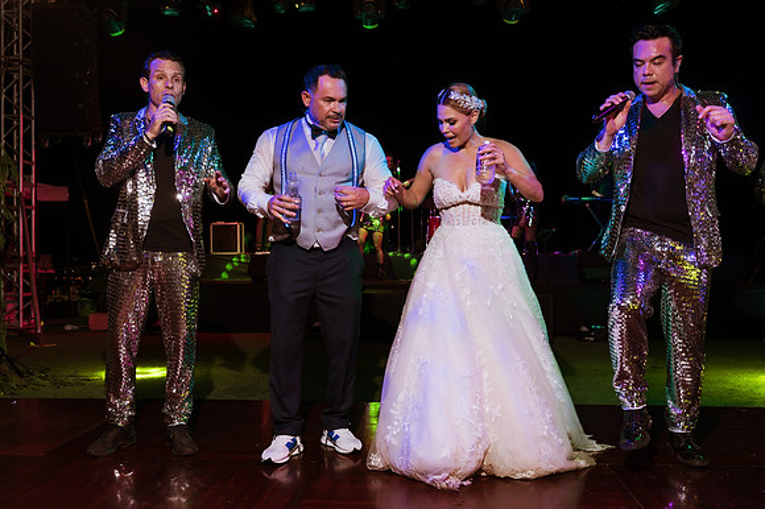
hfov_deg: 54.5
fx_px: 743
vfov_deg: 37.8
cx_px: 382
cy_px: 254
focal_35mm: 35
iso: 1600
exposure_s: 1/100
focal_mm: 35
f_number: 5.6
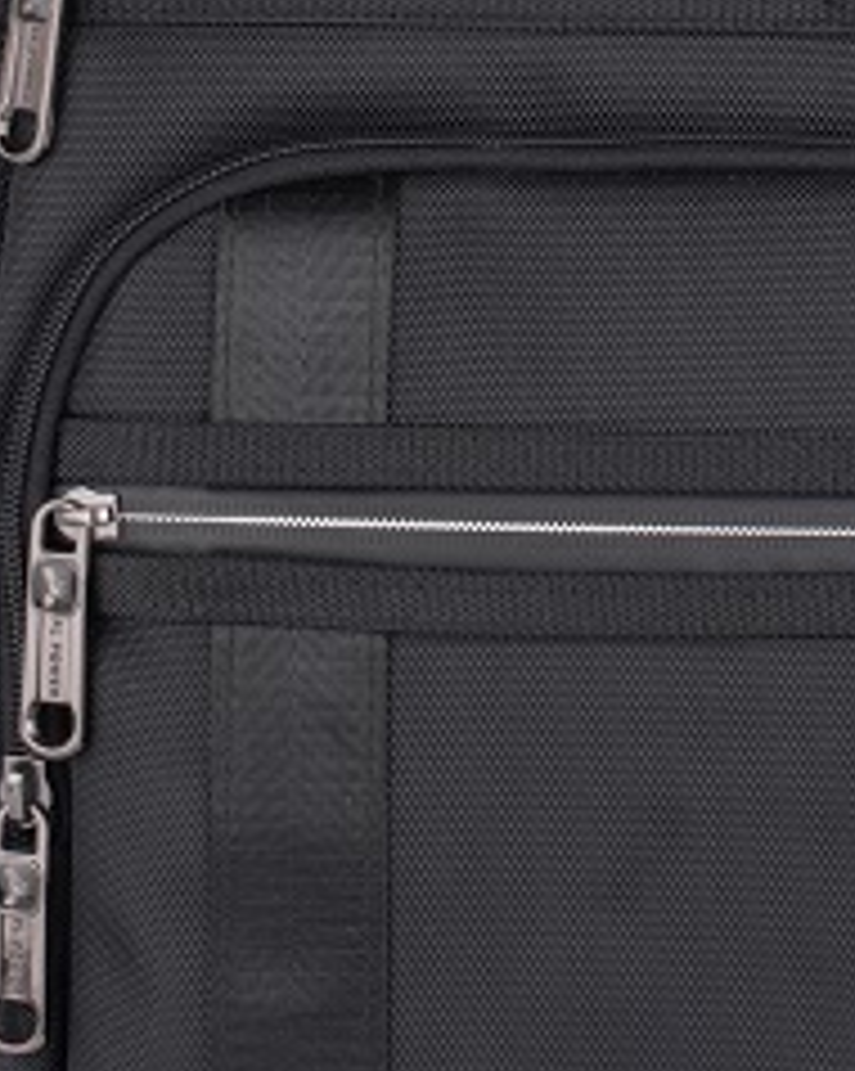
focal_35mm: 148
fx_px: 4687
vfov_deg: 12.9
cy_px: 92
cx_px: 680
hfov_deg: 10.4
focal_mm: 50
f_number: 16
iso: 100
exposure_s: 1/125
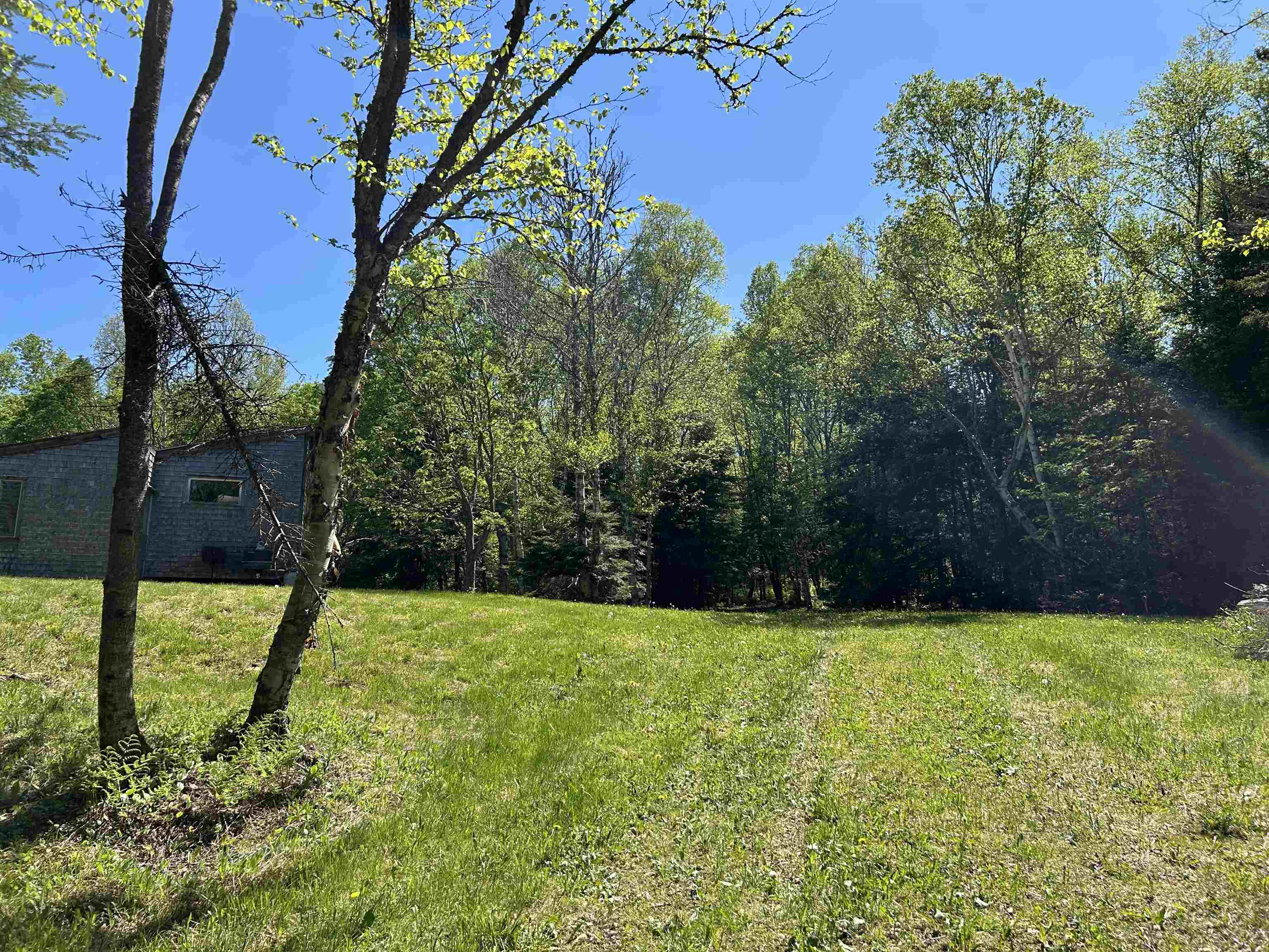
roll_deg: +0.1
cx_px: 634
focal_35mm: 26
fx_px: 953
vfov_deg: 53.1
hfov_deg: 67.3
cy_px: 476
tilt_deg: +11.1
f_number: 1.5
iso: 50
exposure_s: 1/2165
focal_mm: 5.7
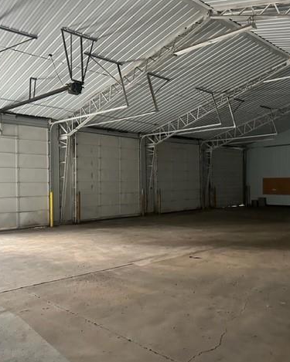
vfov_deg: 55.7
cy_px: 182
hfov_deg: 45.8
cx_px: 152
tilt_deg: +1.2
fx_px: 343
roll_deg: +0.7
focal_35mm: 32
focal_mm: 6.86
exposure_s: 1/49
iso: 1000
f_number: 1.78
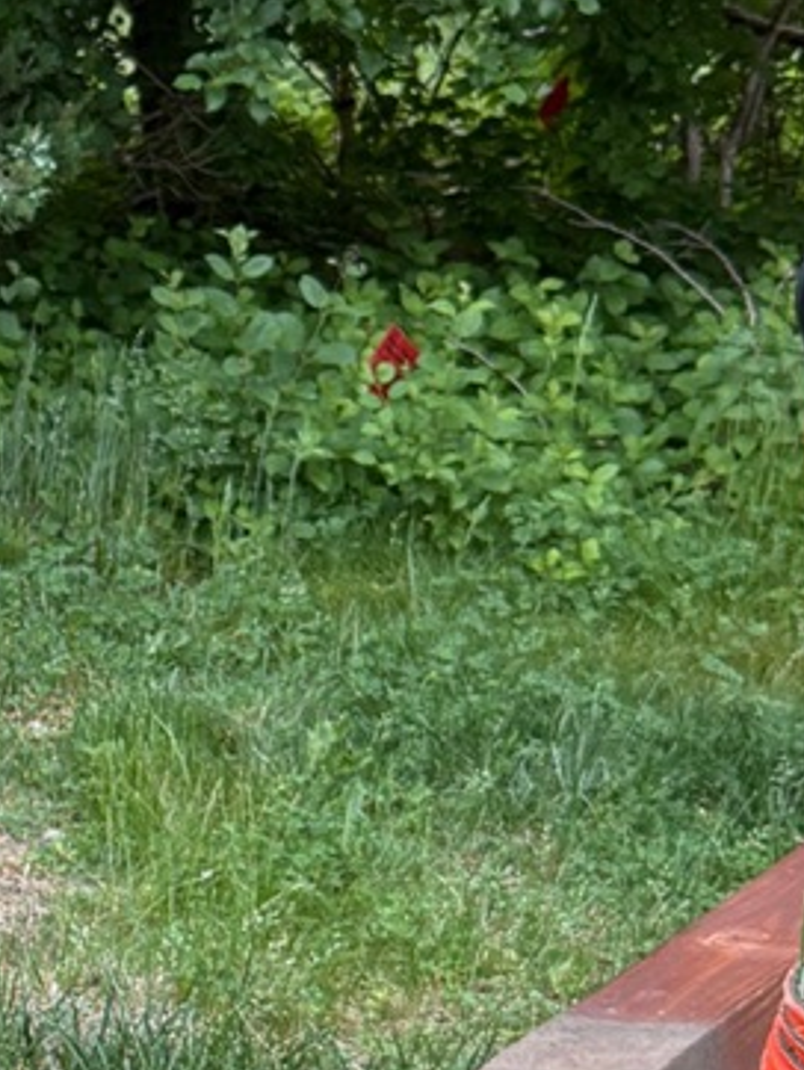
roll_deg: -3.6
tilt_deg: -15.8
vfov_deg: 18.5
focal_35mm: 106
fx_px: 3279
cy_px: 680
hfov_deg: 12.7
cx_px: -656
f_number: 1.78
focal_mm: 6.76
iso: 100
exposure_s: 1/858
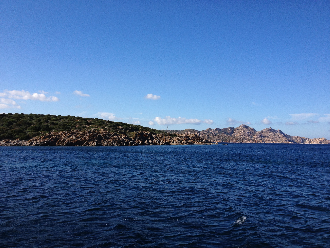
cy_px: 124
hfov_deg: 52.6
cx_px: 165
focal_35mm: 35
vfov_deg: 40.7
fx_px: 334
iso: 64
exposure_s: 1/2045
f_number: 2.4
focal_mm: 4.28
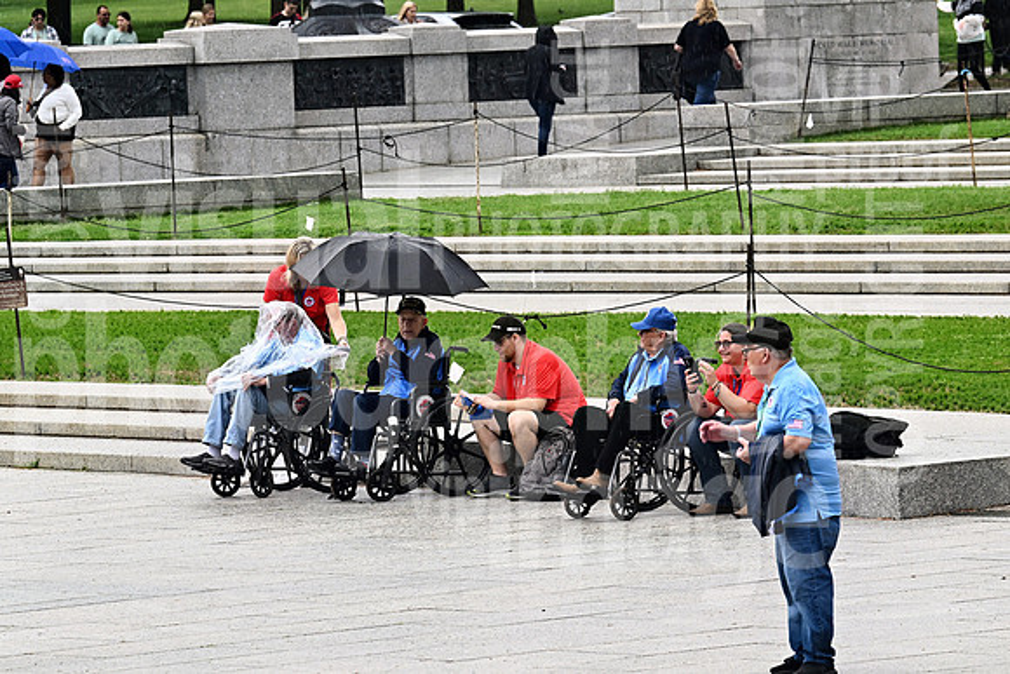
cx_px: 505
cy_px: 337
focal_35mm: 300
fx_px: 8418
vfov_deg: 4.6
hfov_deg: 6.9
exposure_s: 1/250
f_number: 8
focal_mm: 200
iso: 640
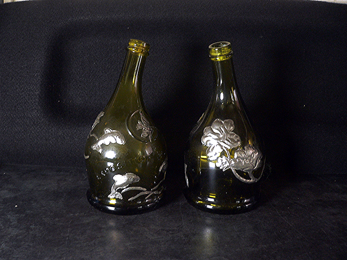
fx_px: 361
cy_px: 130
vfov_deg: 39.7
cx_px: 174
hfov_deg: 51.4
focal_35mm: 36
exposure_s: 1/6
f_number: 2.8
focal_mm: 6
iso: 400
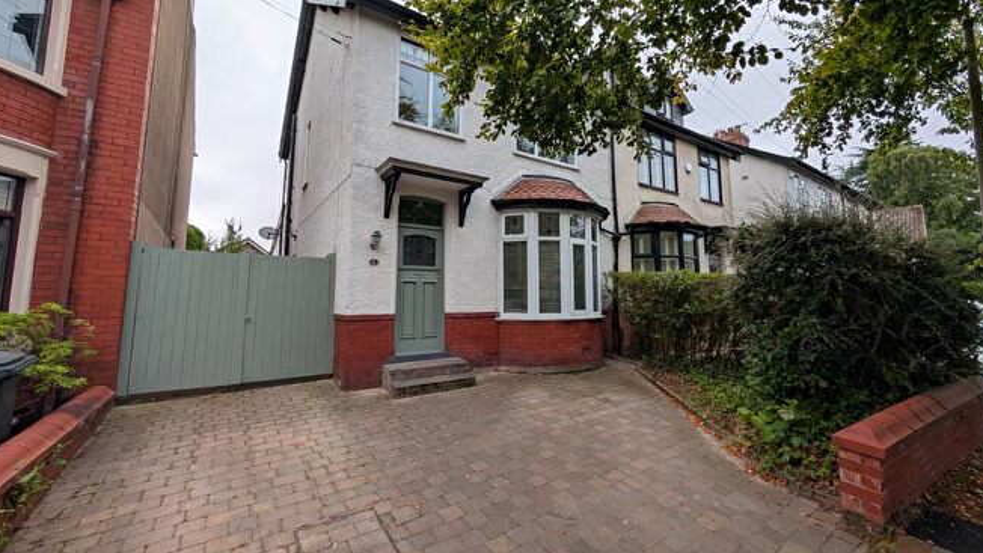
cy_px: 251
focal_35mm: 14
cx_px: 516
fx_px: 365
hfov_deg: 106.7
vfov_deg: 74.2
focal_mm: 2.02
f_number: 1.7
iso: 54
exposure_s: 1/1462
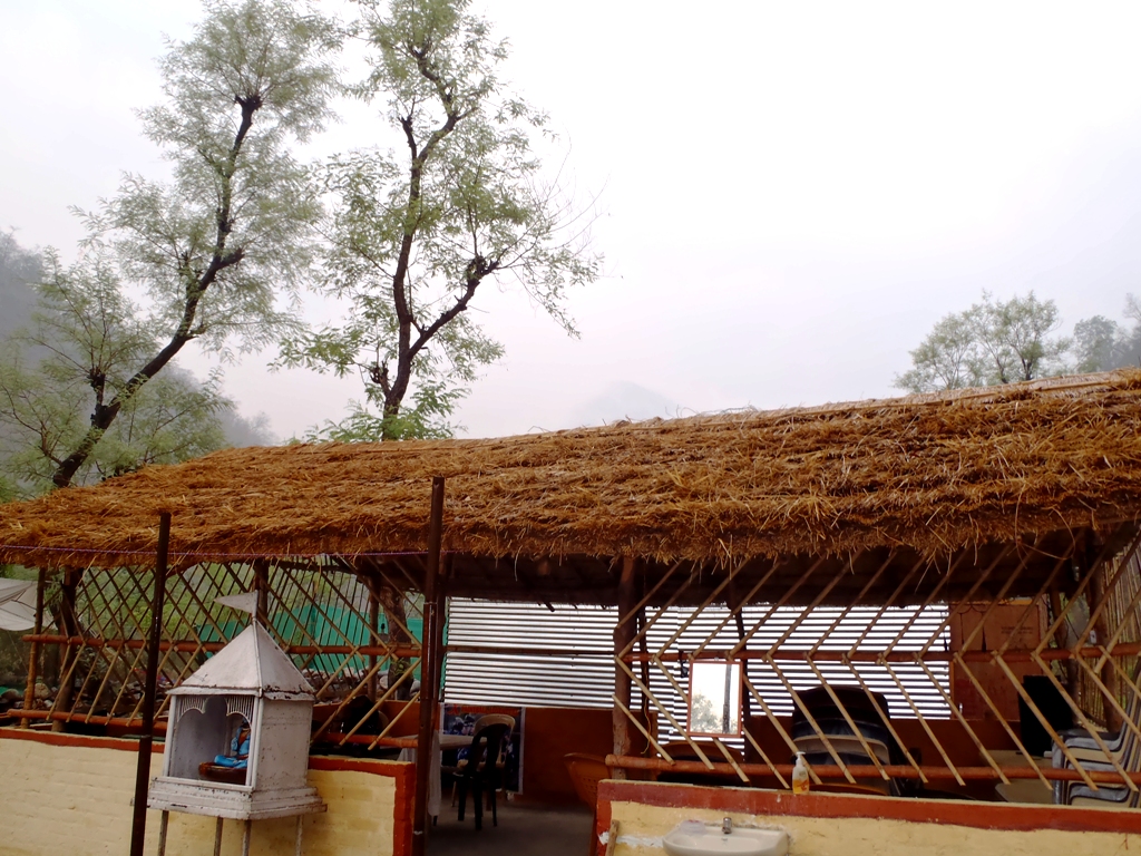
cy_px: 428
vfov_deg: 49.7
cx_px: 570
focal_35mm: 28
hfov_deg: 63.4
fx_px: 923
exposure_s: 1/30
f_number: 3.9
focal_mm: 5
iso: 80
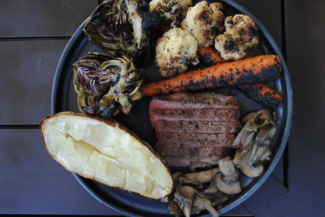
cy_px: 108
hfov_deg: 49.5
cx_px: 162
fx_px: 352
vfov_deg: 34.3
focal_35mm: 39
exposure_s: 1/80
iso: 200
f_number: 4.5
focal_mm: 26
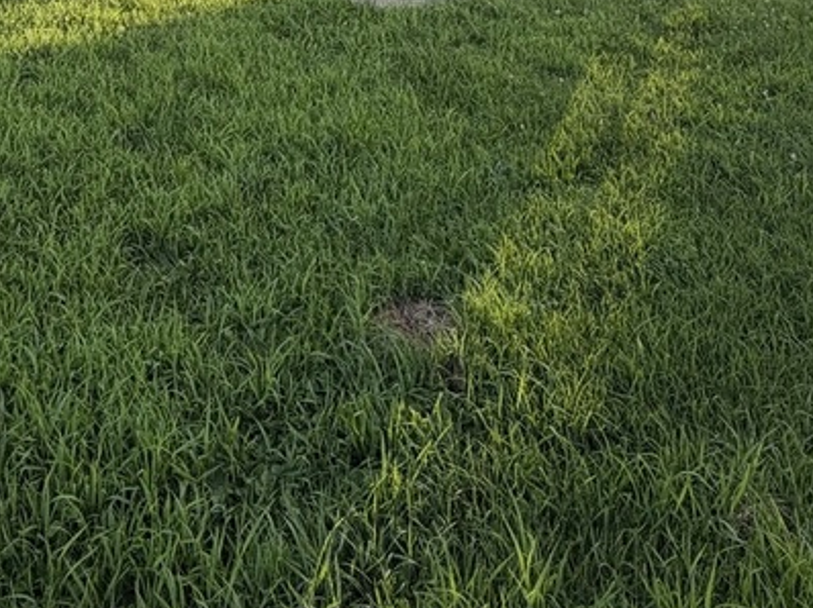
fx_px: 892
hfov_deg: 48.5
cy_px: -186
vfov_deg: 29.9
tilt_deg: -1.2
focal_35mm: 38
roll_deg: -0.4
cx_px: 300
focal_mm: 2.22
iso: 40
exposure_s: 1/522
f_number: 2.2
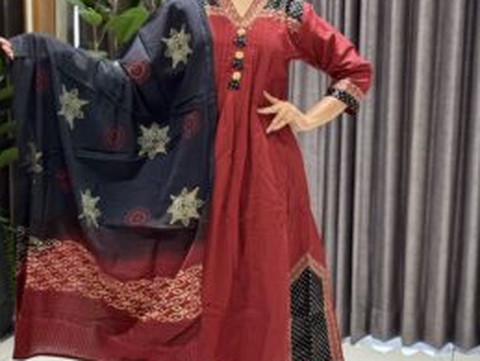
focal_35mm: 74
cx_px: 208
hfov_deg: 26.3
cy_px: 194
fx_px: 1028
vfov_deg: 19.9
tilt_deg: -7.2
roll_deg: +0.3
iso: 200
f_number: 1.78
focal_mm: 6.76
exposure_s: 1/33
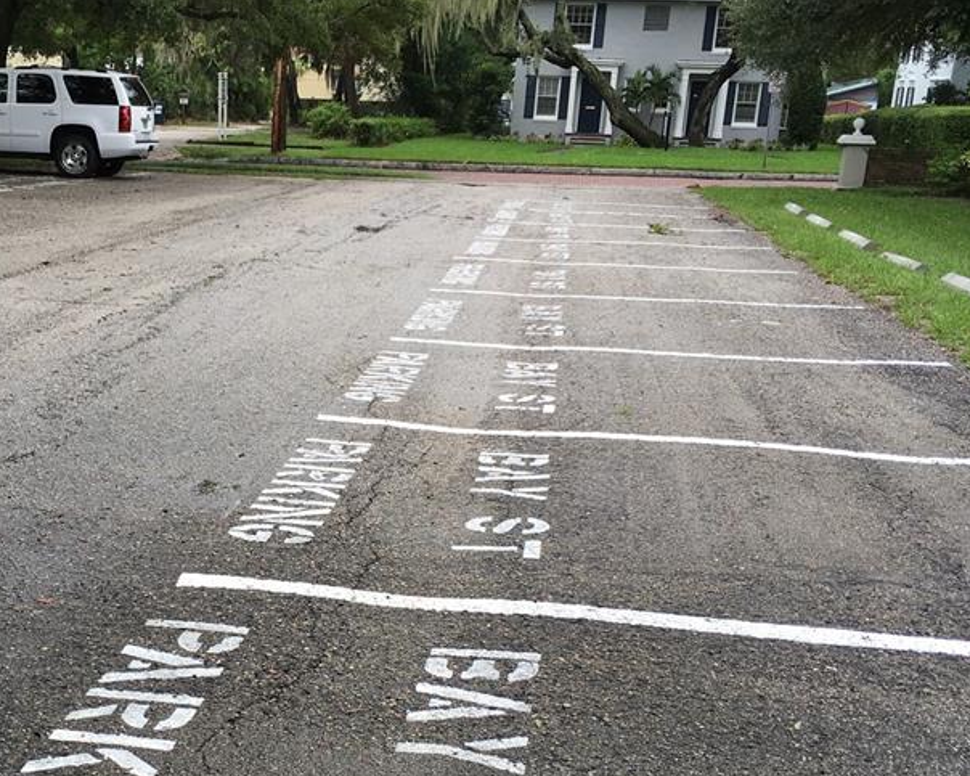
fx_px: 1378
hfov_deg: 38.0
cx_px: 267
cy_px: 559
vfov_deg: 31.0
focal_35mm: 48
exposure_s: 1/187
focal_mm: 4.15
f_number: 2.2
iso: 25
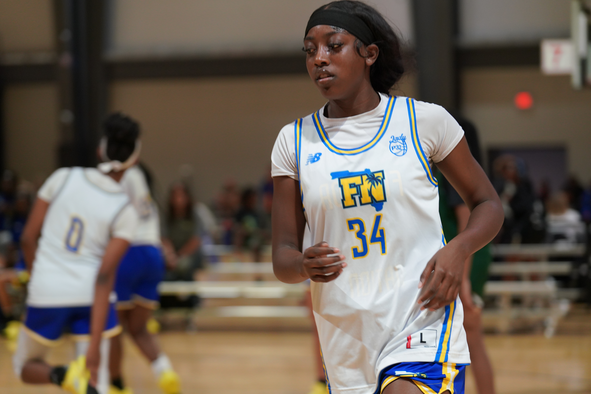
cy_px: 197
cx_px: 297
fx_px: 2249
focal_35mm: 137
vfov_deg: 10.0
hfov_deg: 15.0
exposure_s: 1/160
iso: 2000
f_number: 4
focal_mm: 136
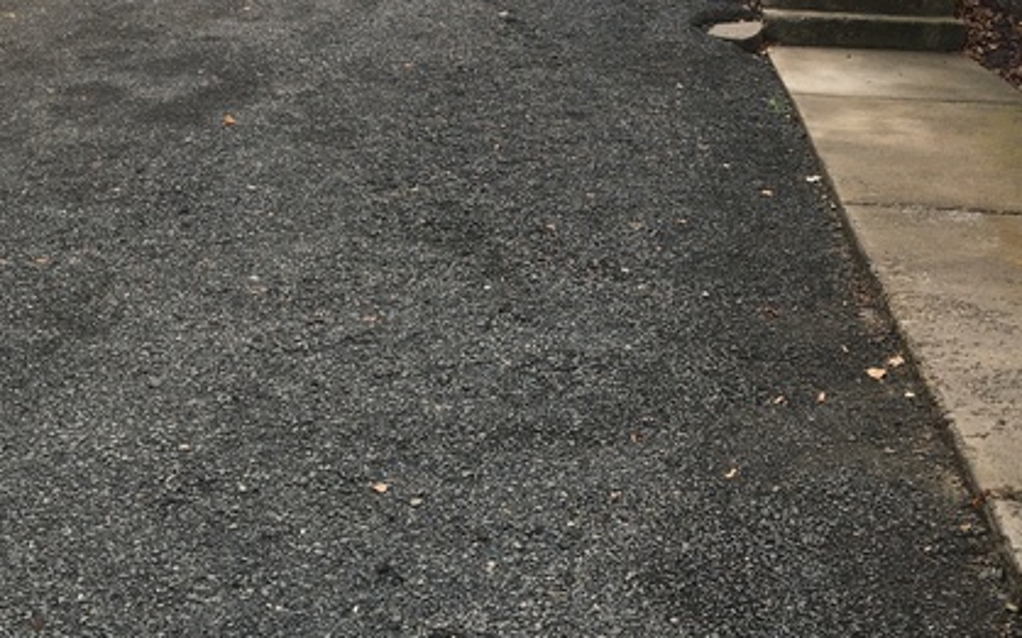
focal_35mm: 49
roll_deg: -0.9
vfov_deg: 26.0
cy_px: 172
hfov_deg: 41.0
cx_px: 577
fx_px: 1364
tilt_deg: -10.9
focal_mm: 4.15
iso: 25
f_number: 2.2
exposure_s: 1/368
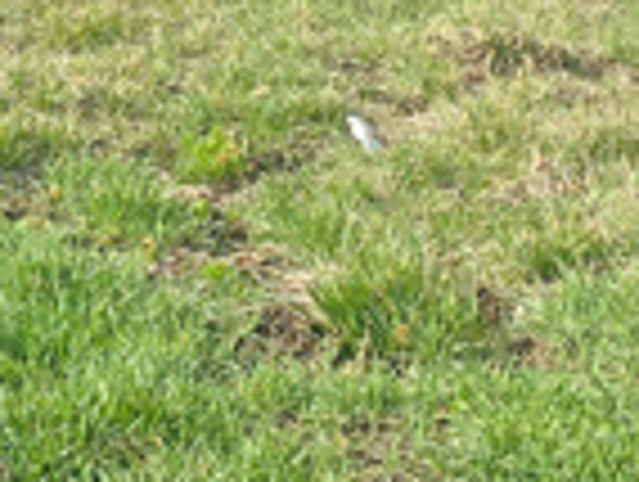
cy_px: -545
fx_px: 2163
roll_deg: -0.5
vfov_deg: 11.2
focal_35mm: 117
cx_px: -126
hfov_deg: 16.1
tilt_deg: -5.4
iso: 32
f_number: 1.8
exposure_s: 1/1330
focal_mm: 4.25
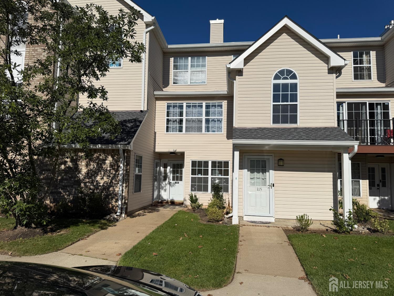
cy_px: 148
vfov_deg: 56.8
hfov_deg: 71.6
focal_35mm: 24
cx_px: 197
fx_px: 273
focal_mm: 6.76
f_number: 1.78
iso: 80
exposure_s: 1/14286
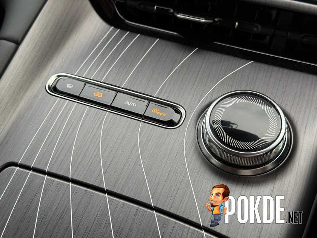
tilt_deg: -45.9
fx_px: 440
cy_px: 119
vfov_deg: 30.3
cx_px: 158
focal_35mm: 48
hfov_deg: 39.7
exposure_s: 1/103
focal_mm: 6.76
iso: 100
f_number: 1.78
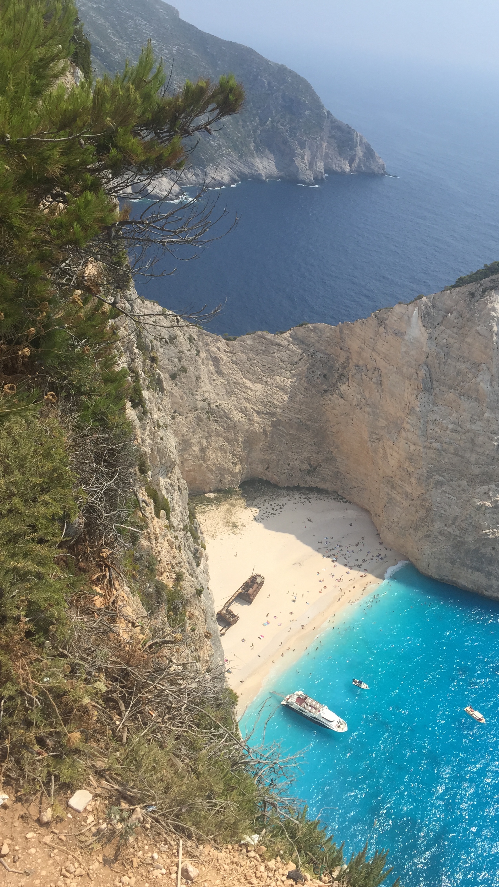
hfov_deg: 36.4
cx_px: 322
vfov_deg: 61.0
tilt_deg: -29.4
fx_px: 753
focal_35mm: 32
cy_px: 445
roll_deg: -8.4
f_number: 2.2
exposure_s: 1/2825
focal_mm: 4.15
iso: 32
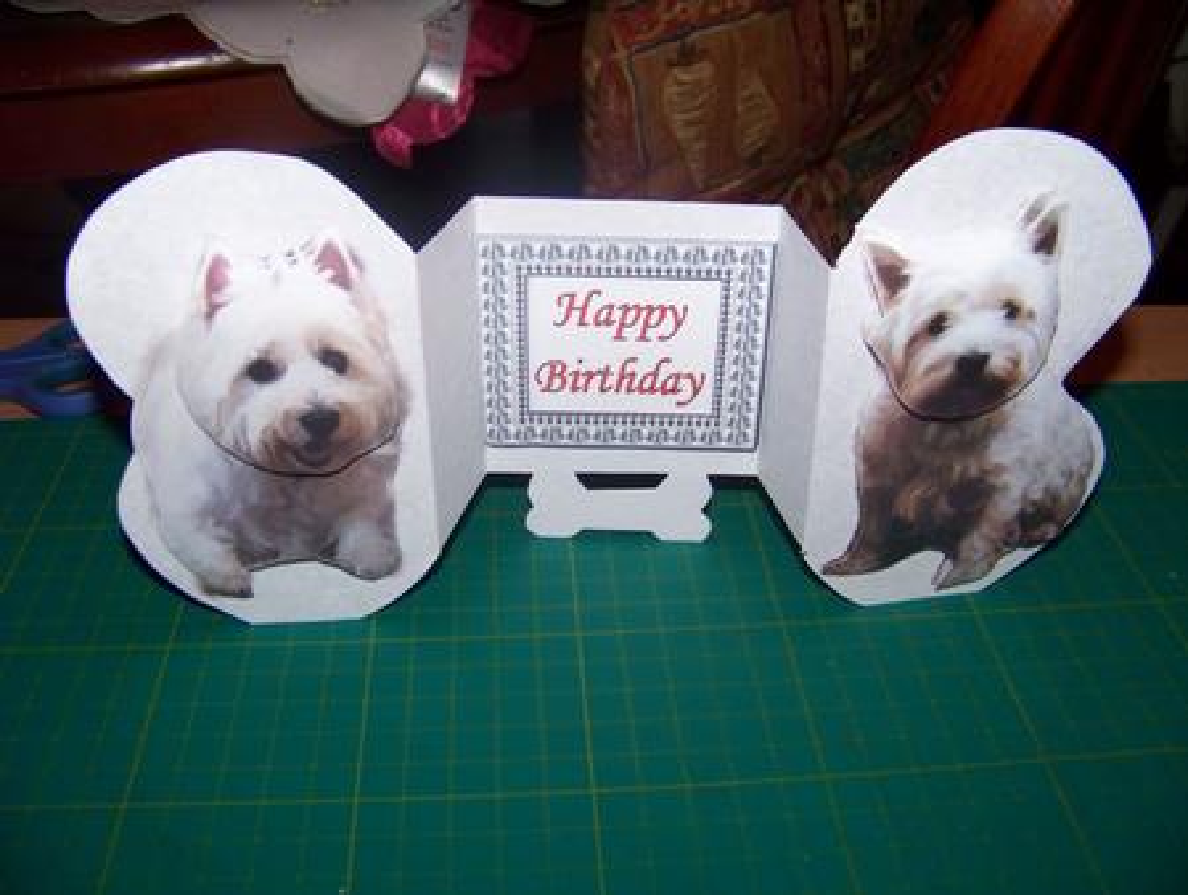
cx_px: 594
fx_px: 1237
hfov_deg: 51.3
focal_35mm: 36
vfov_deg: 39.7
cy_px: 448
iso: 200
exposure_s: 1/30
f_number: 2.8
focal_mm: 5.85
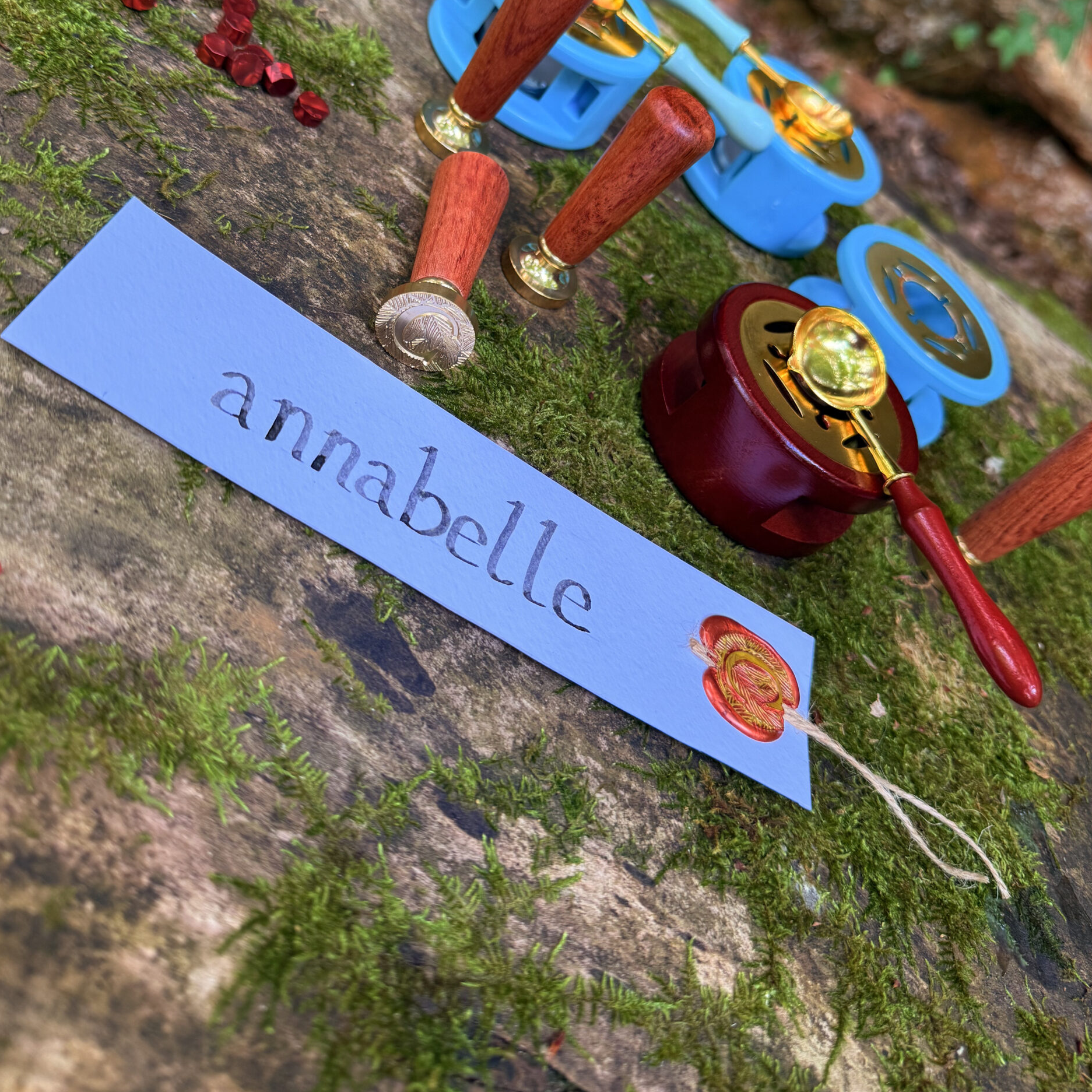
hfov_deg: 55.6
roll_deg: -44.2
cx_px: 536
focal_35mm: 29
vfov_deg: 54.4
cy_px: 358
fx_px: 1035
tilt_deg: -35.4
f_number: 1.78
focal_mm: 6.76
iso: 160
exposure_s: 1/121
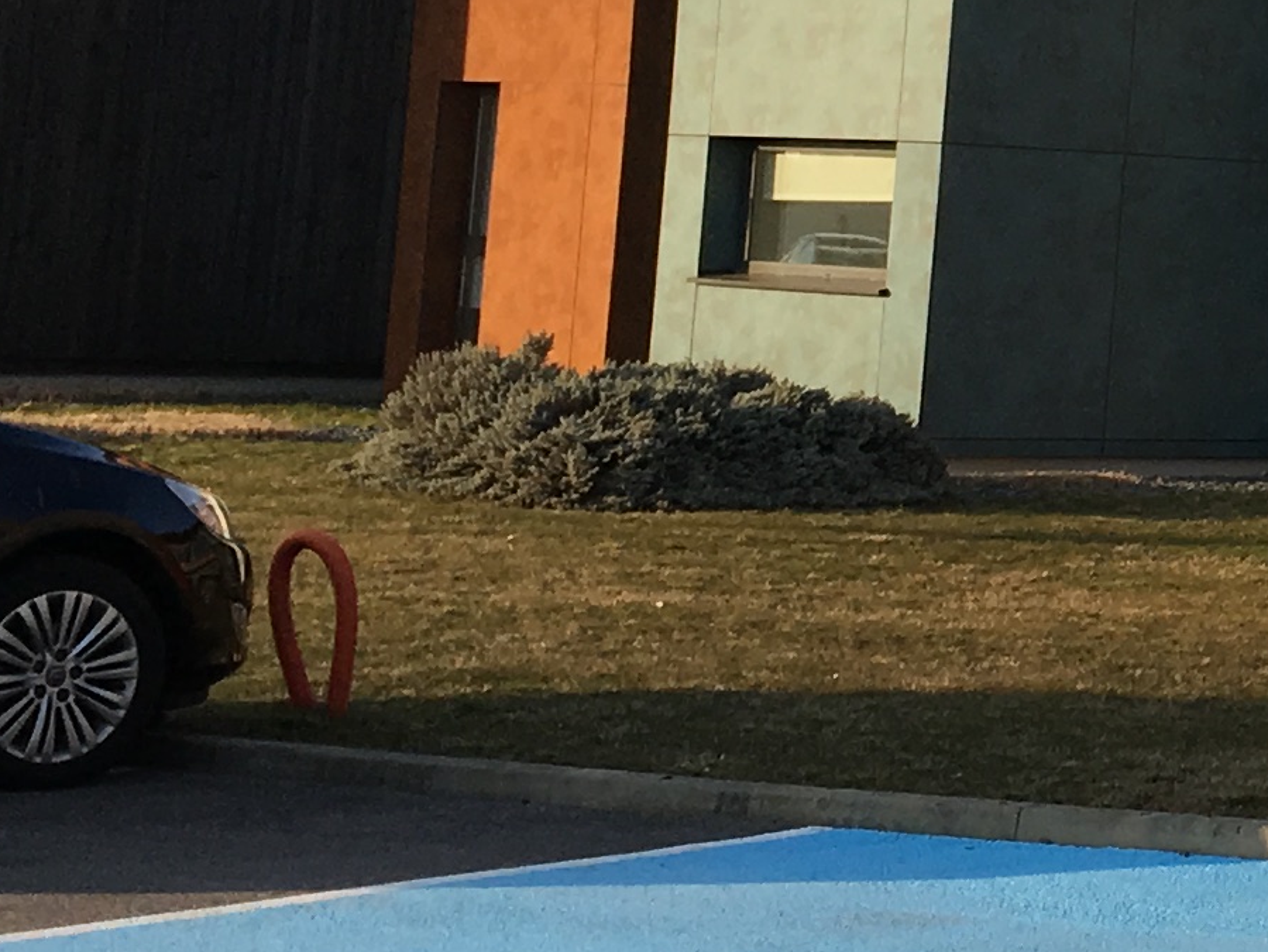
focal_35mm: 130
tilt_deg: +5.4
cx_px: 2327
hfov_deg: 13.5
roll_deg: -3.3
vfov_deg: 11.2
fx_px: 4764
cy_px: -173
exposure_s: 1/680
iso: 25
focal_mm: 4.15
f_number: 2.2
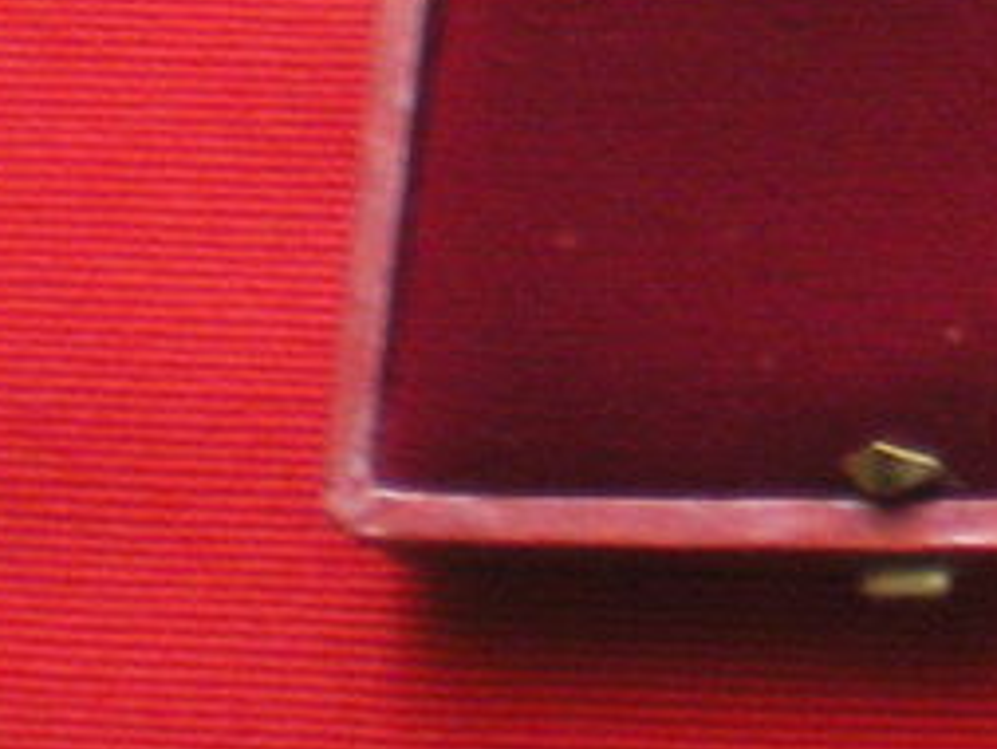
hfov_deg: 12.1
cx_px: 1789
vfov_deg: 9.3
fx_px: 4322
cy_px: -694
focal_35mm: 150
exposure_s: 1/10
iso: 400
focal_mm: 6.3
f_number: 3.1
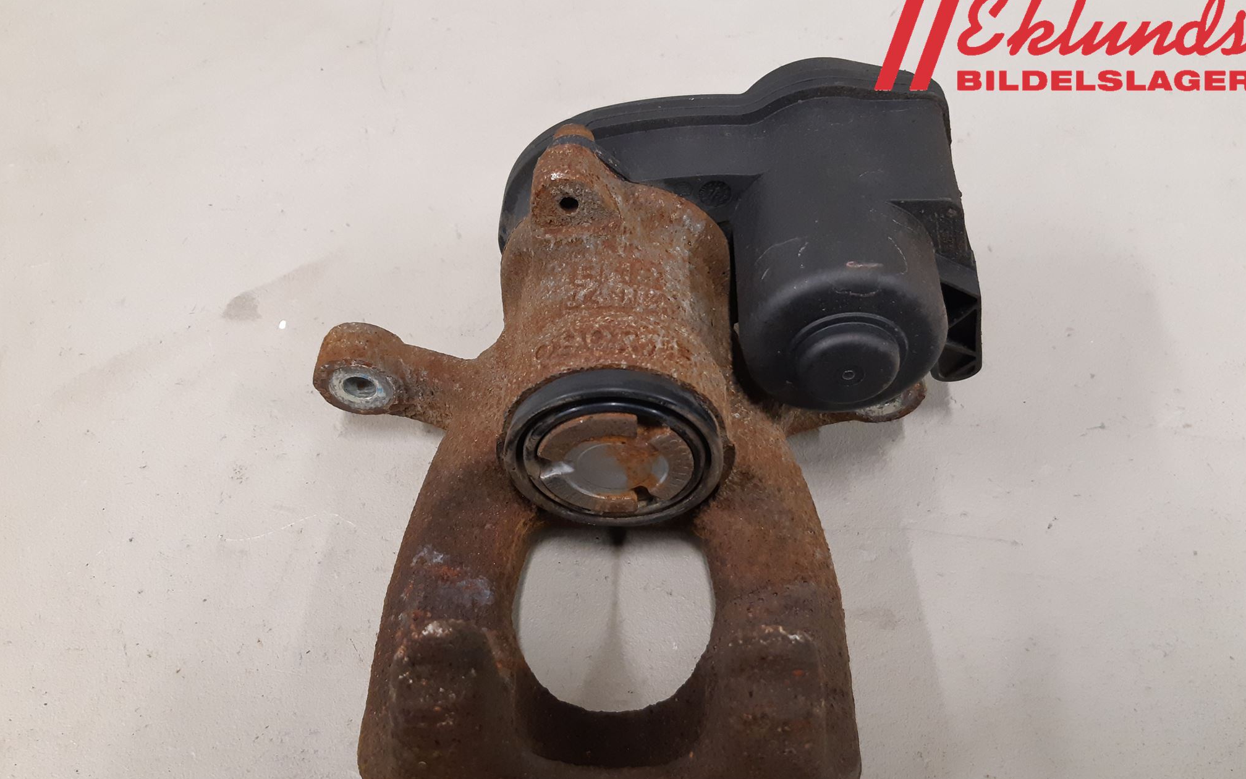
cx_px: 621
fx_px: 951
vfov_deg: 44.3
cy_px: 461
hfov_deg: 66.5
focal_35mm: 28
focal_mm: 3.93
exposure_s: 1/50
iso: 250
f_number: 1.7
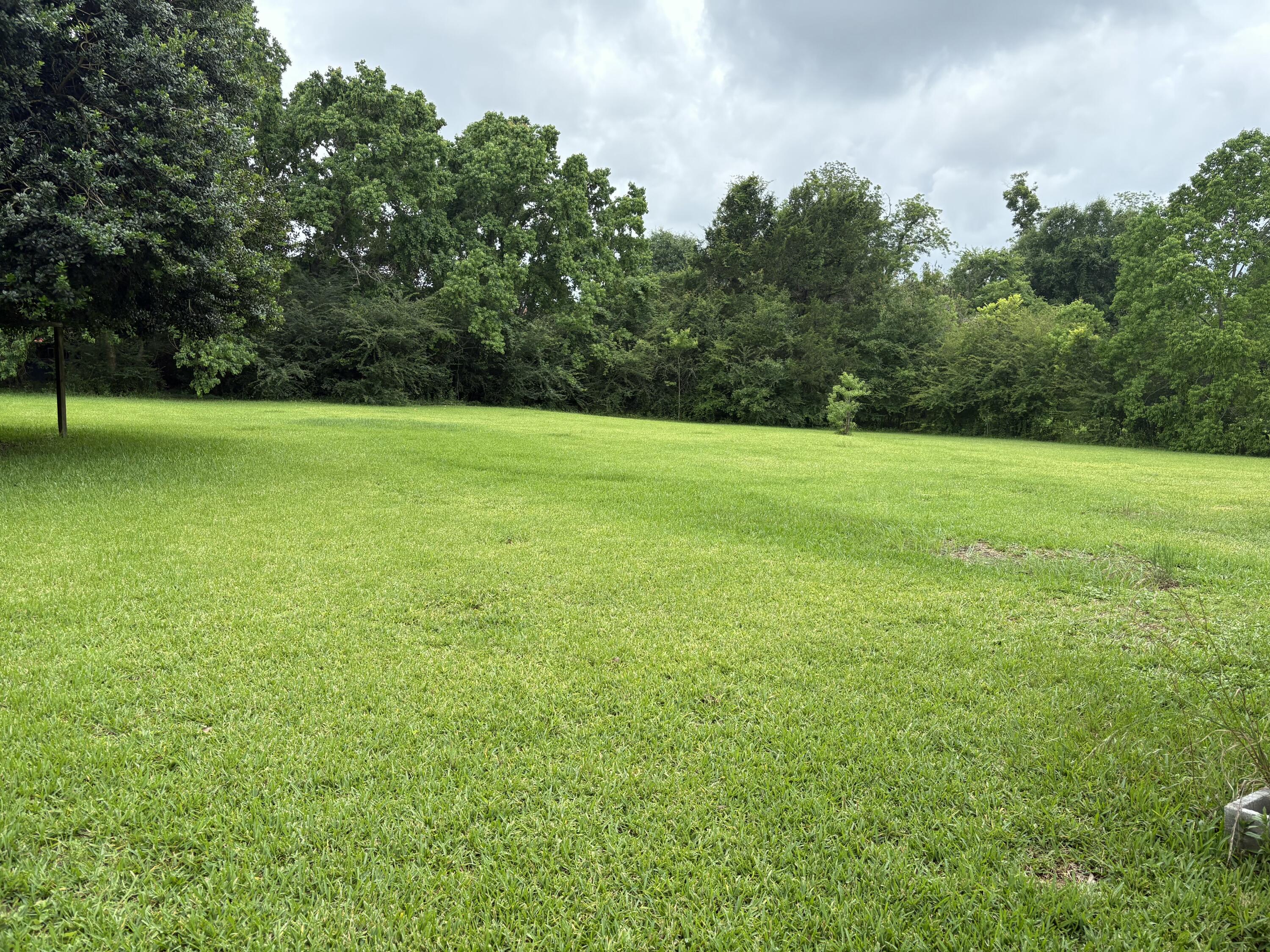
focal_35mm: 26
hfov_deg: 67.3
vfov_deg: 53.1
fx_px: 954
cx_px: 635
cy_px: 476
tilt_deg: -6.5
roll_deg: -1.4
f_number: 1.6
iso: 64
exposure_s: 1/1217
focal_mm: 5.96
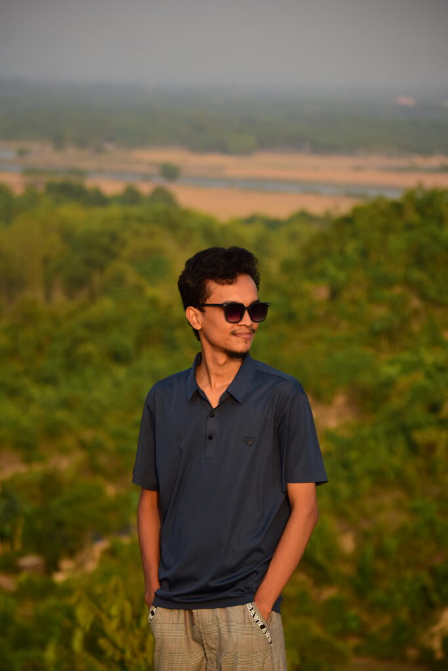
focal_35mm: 165
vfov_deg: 12.5
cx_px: 224
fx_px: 3079
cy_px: 336
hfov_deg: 8.3
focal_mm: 110
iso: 400
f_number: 4.8
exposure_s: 1/1250
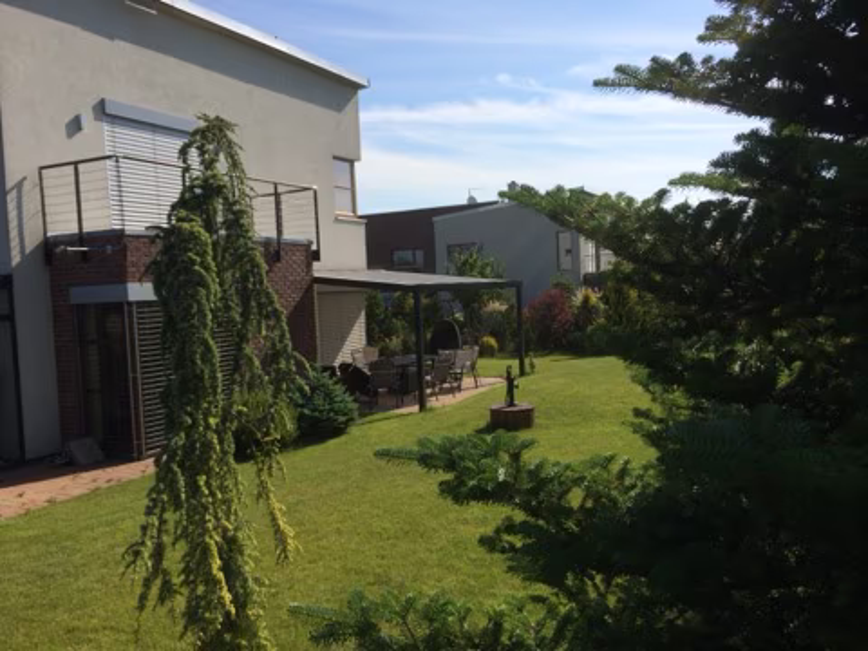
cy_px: 326
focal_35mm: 30
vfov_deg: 46.8
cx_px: 434
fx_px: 752
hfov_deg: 60.0
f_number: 2.2
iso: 40
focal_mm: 4.12
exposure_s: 1/2740
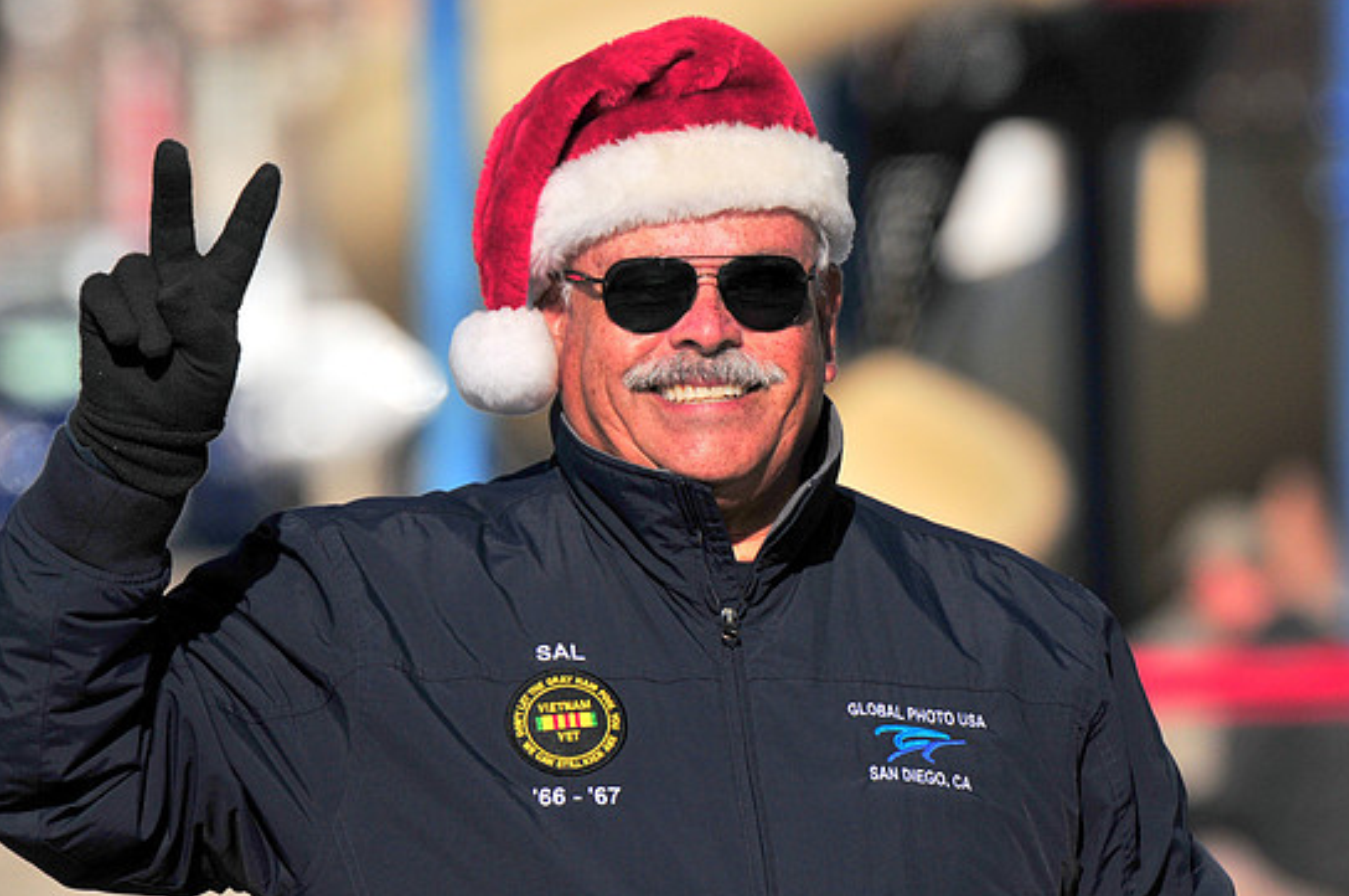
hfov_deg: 2.2
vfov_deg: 1.4
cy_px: 426
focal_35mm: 960
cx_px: 670
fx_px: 35920
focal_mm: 600
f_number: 11
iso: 320
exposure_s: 1/1600
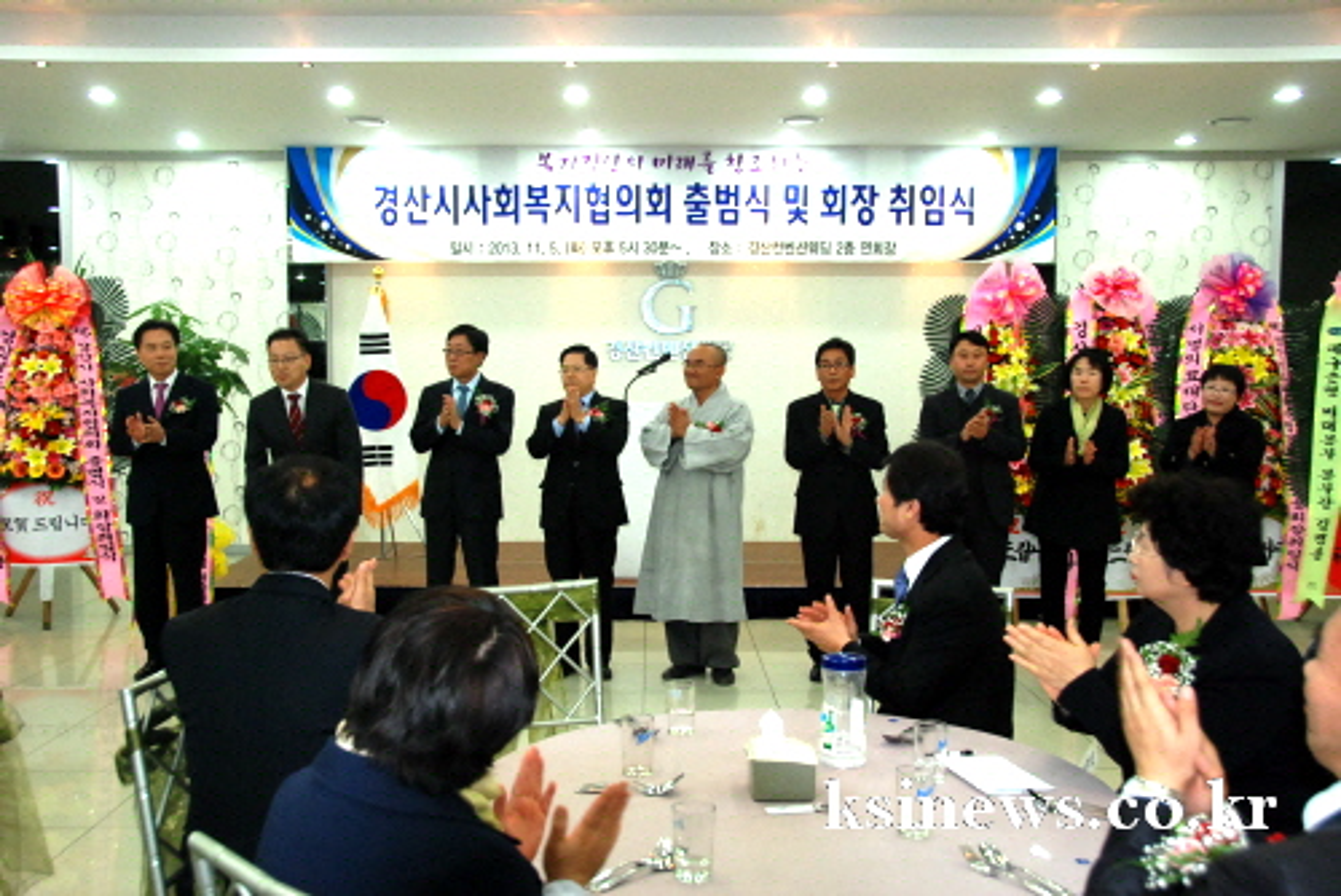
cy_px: 448
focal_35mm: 33
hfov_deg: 57.2
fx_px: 1230
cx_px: 670
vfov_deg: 40.0
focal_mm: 22
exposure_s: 1/60
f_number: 5
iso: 800
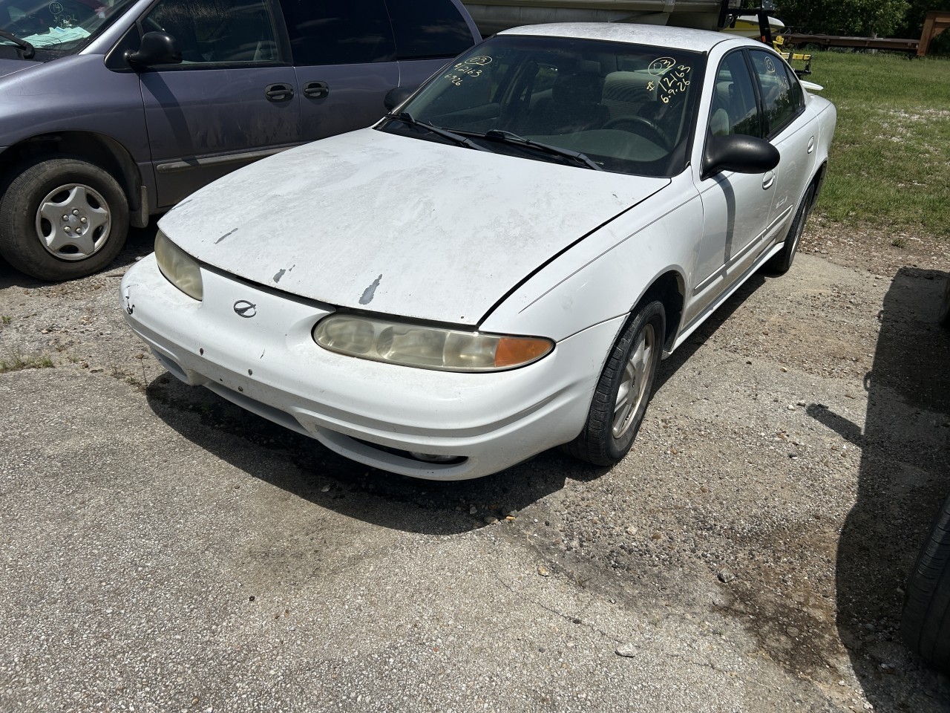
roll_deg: -2.7
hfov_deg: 67.3
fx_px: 714
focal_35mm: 26
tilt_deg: -24.3
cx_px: 475
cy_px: 356
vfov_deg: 53.1
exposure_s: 1/16393
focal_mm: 5.7
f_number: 1.5
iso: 50
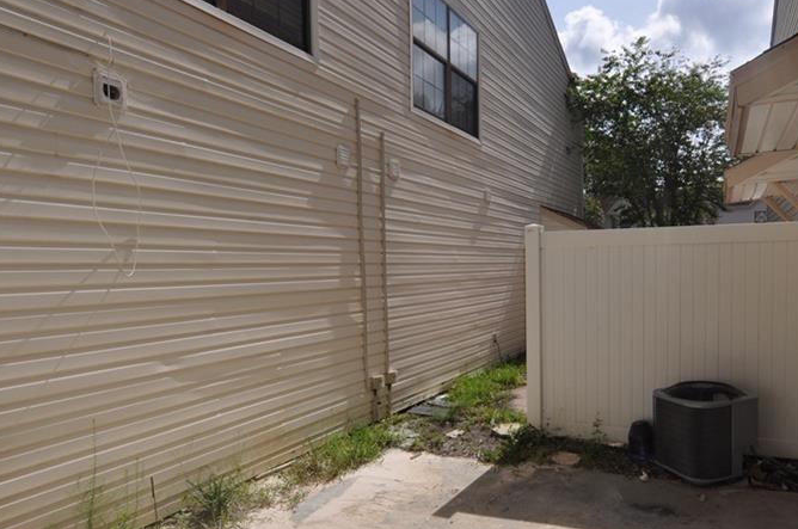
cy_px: 297
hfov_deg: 74.6
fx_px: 509
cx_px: 509
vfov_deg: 54.8
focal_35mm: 23
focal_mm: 10
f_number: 11
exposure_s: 1/500
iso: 200
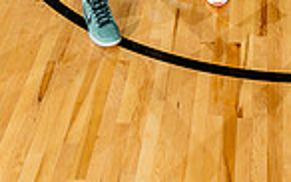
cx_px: 279
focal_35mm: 91
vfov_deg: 11.6
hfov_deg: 22.1
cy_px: -264
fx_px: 721
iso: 500
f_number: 5.6
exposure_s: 1/250
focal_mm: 29
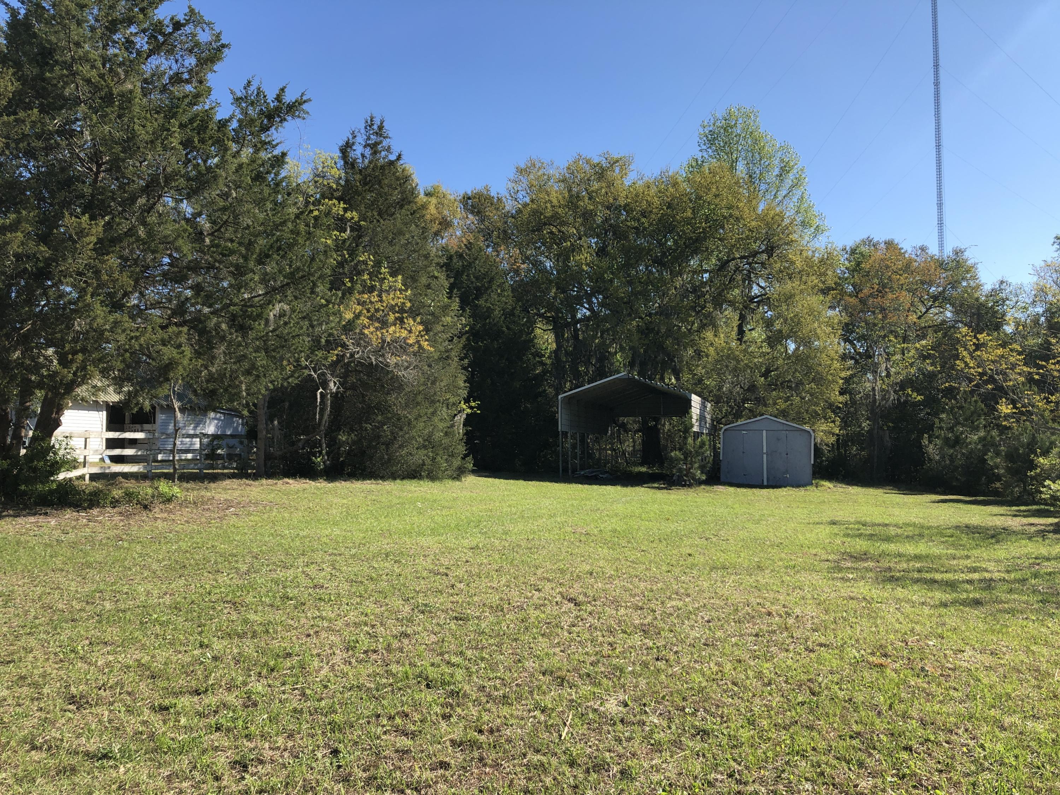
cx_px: 530
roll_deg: -0.5
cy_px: 398
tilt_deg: +4.1
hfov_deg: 63.4
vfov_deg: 49.7
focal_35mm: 28
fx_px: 857
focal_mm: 3.99
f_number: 1.8
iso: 20
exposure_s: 1/1263
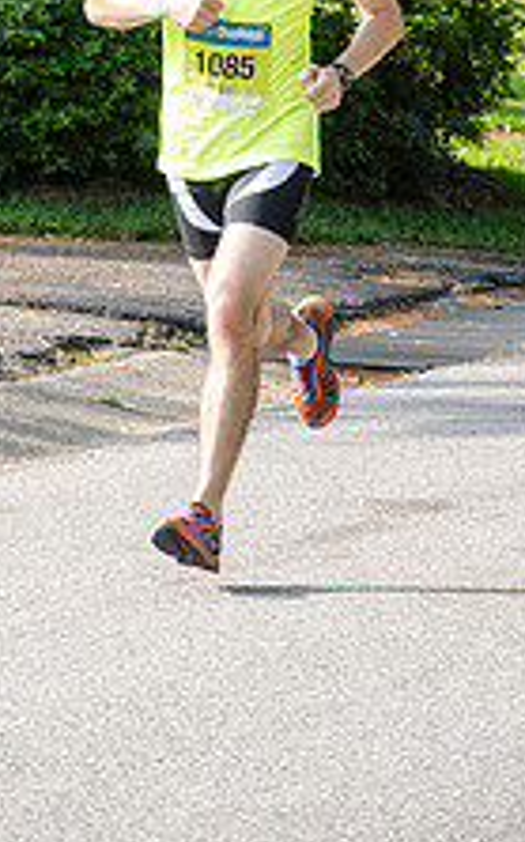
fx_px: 7409
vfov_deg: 6.5
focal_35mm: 323
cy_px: 23
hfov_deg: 4.1
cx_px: 102
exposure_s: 1/640
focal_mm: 105
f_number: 5.6
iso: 800
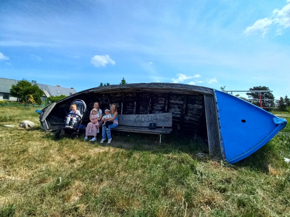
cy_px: 108
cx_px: 145
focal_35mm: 13
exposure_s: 1/1250
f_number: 2.2
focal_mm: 1.42
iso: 40
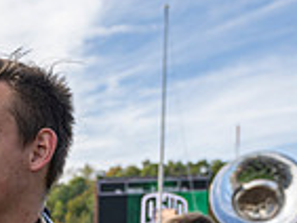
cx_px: -160
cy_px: 382
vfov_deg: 14.1
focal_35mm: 95
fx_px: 816
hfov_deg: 18.2
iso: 64
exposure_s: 1/250
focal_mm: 24
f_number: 4.5
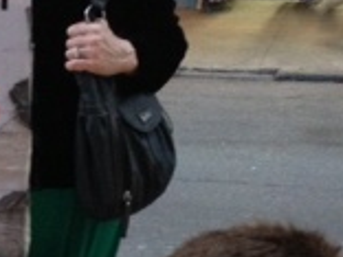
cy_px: 312
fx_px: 1338
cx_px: -169
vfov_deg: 10.8
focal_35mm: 135
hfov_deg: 13.7
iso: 250
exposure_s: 1/20
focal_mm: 4.13
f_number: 2.4
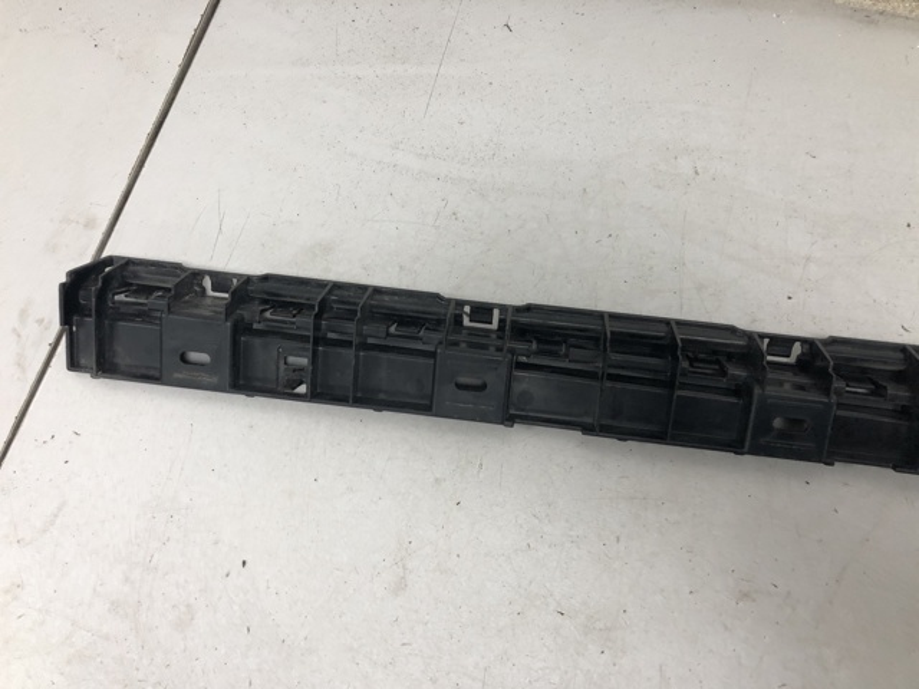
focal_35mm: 28
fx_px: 743
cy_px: 344
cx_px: 460
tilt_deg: -67.8
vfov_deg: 49.7
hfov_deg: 63.4
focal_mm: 4
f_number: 1.8
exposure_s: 1/25
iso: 40
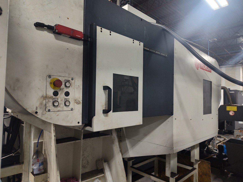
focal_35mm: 23
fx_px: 161
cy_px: 91
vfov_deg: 58.9
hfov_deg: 73.9
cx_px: 122
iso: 863
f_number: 1.8
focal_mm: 5.56
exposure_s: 1/60
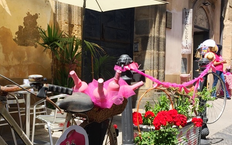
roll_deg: -0.6
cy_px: 111
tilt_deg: -4.3
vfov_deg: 24.5
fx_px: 329
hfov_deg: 38.7
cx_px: 93
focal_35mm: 52
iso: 32
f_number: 2.2
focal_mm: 4.15
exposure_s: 1/1721
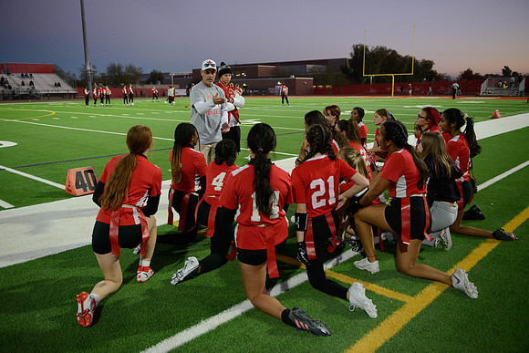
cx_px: 264
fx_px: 470
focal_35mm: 32
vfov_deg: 41.1
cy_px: 176
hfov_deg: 58.7
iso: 3200
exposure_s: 1/640
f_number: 2.8
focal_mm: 32
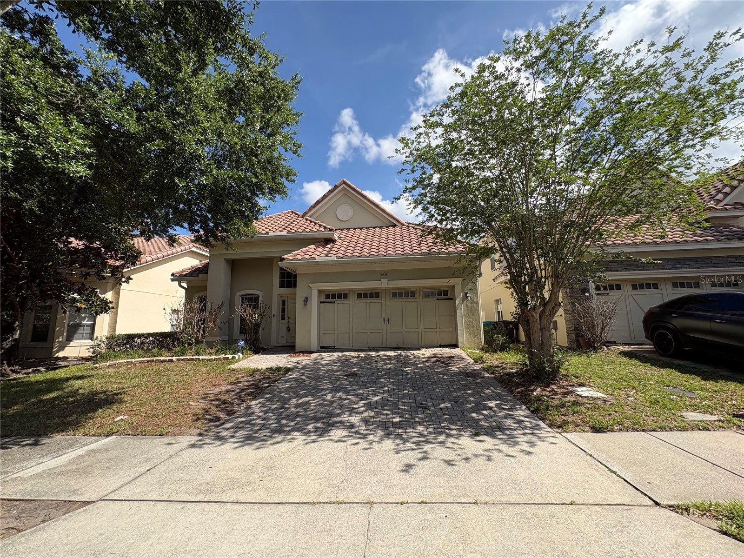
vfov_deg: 85.7
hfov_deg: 102.1
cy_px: 279
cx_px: 372
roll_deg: +0.8
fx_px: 301
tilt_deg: +9.7
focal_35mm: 14
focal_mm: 2.22
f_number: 2.2
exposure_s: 1/1178
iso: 50
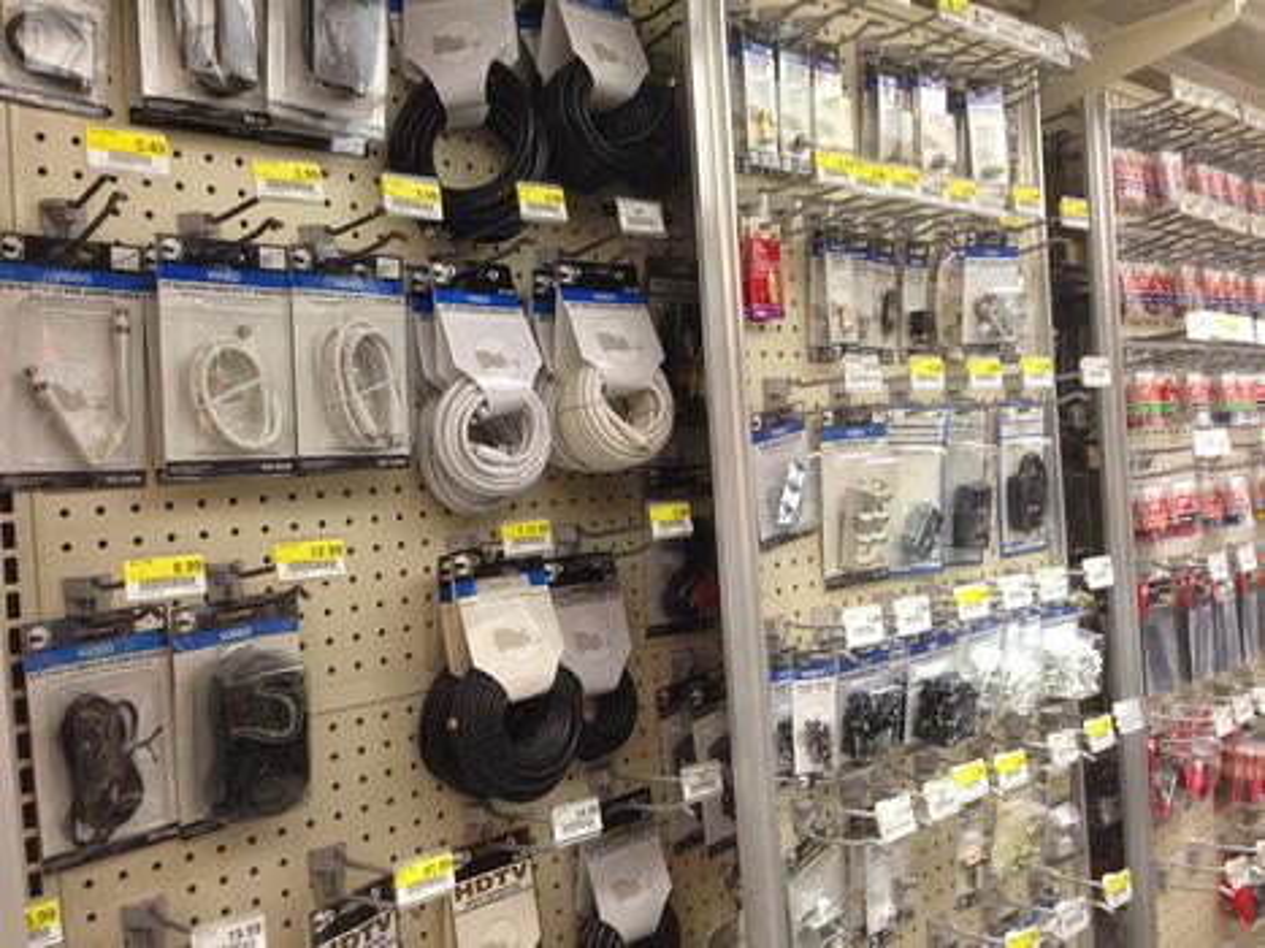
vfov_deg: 42.9
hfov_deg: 55.4
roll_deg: +1.8
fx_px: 1206
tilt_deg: -1.0
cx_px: 632
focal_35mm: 33
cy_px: 474
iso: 160
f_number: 2.4
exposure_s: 1/20
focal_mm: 4.12
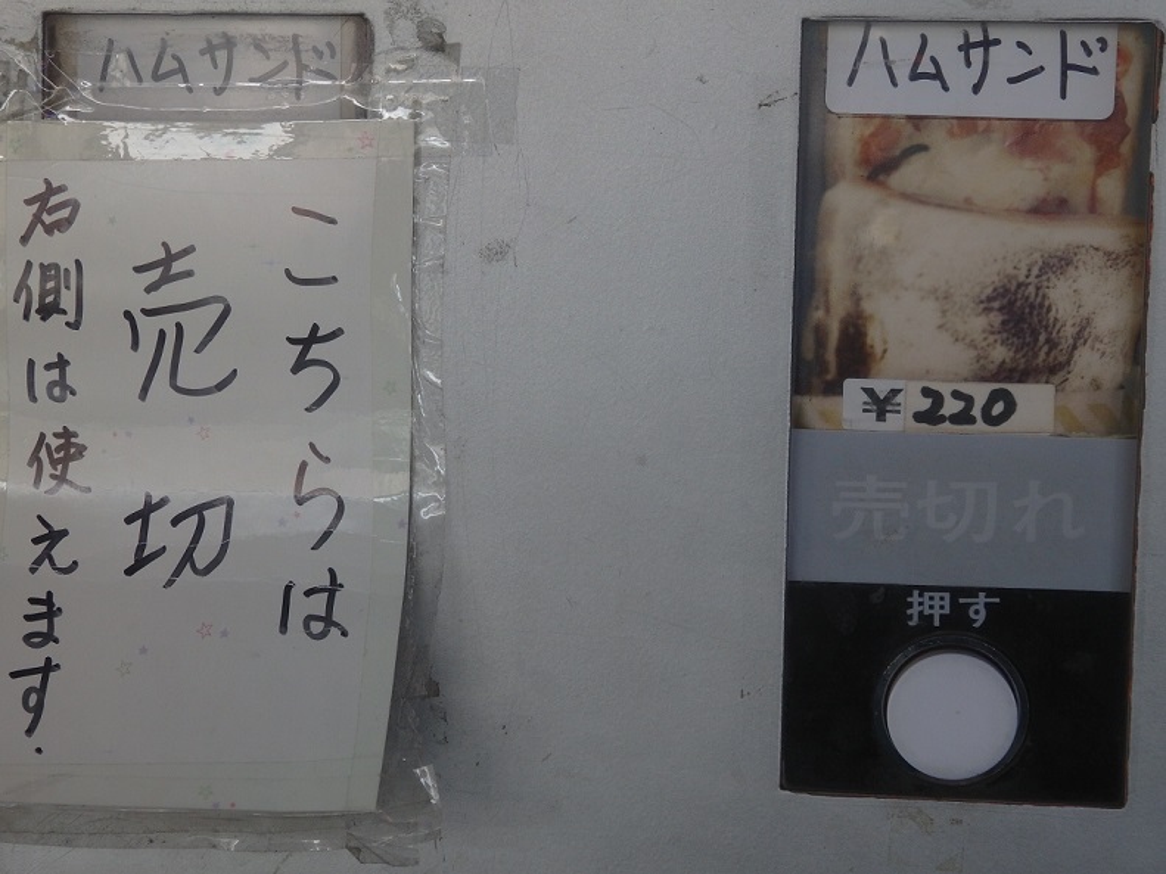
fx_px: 2459
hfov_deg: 26.7
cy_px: 437
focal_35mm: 73
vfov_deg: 20.2
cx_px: 583
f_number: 4.5
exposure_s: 1/80
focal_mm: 13.1
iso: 250
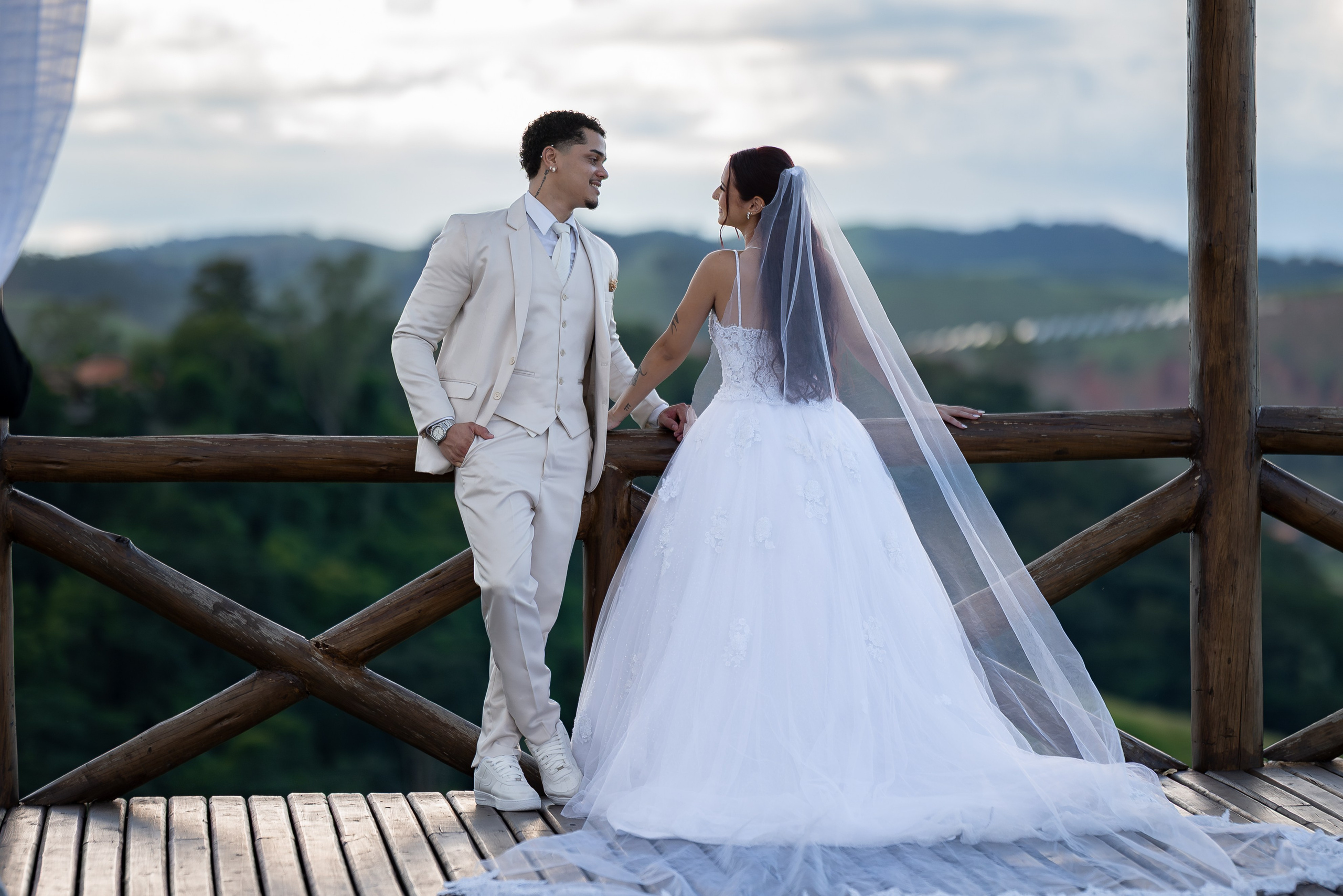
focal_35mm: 128
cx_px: 672
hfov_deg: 16.1
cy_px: 448
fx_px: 4759
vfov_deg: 10.7
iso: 500
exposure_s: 1/3200
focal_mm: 85
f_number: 1.4
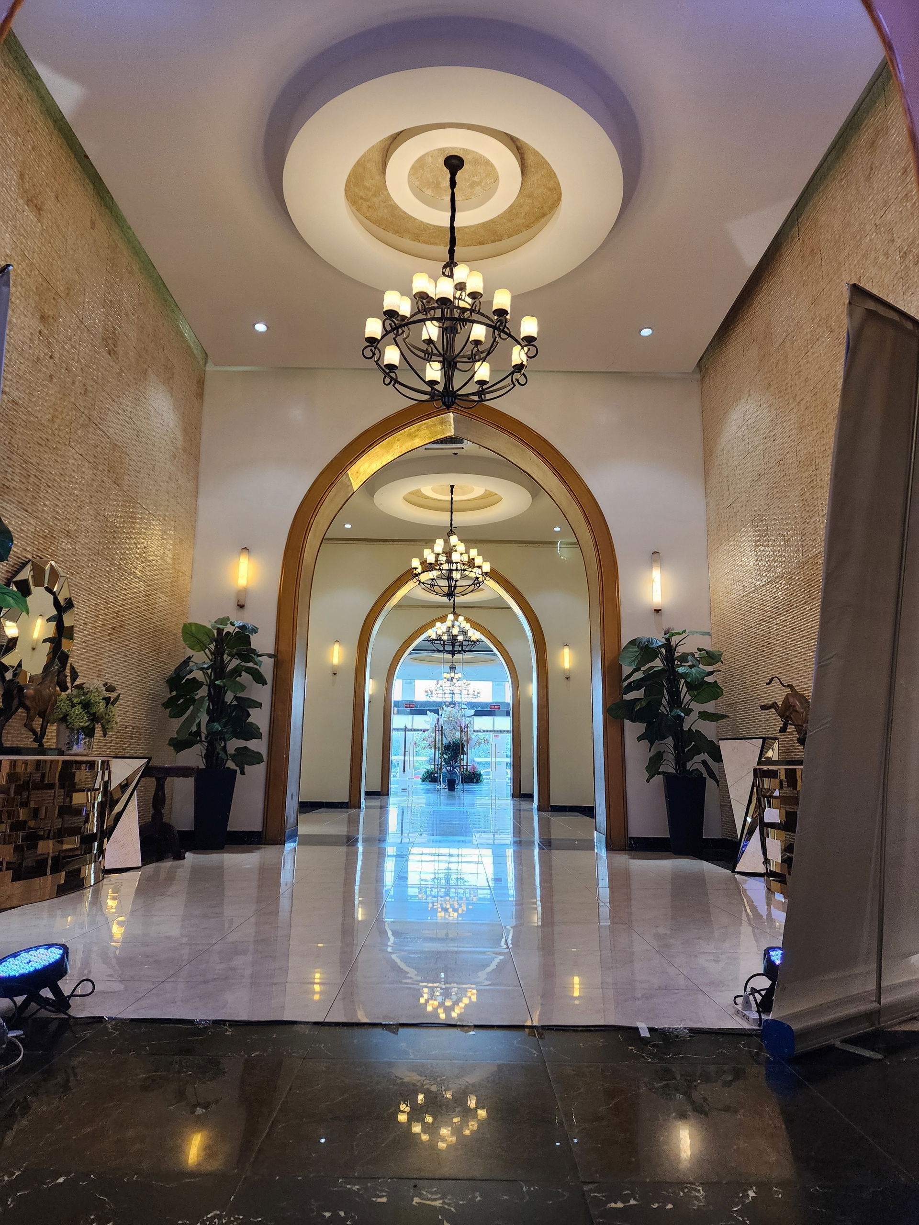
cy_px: 612
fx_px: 814
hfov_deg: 58.9
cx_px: 460
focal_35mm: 23
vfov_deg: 73.9
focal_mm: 6.4
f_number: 1.8
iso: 160
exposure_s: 1/120
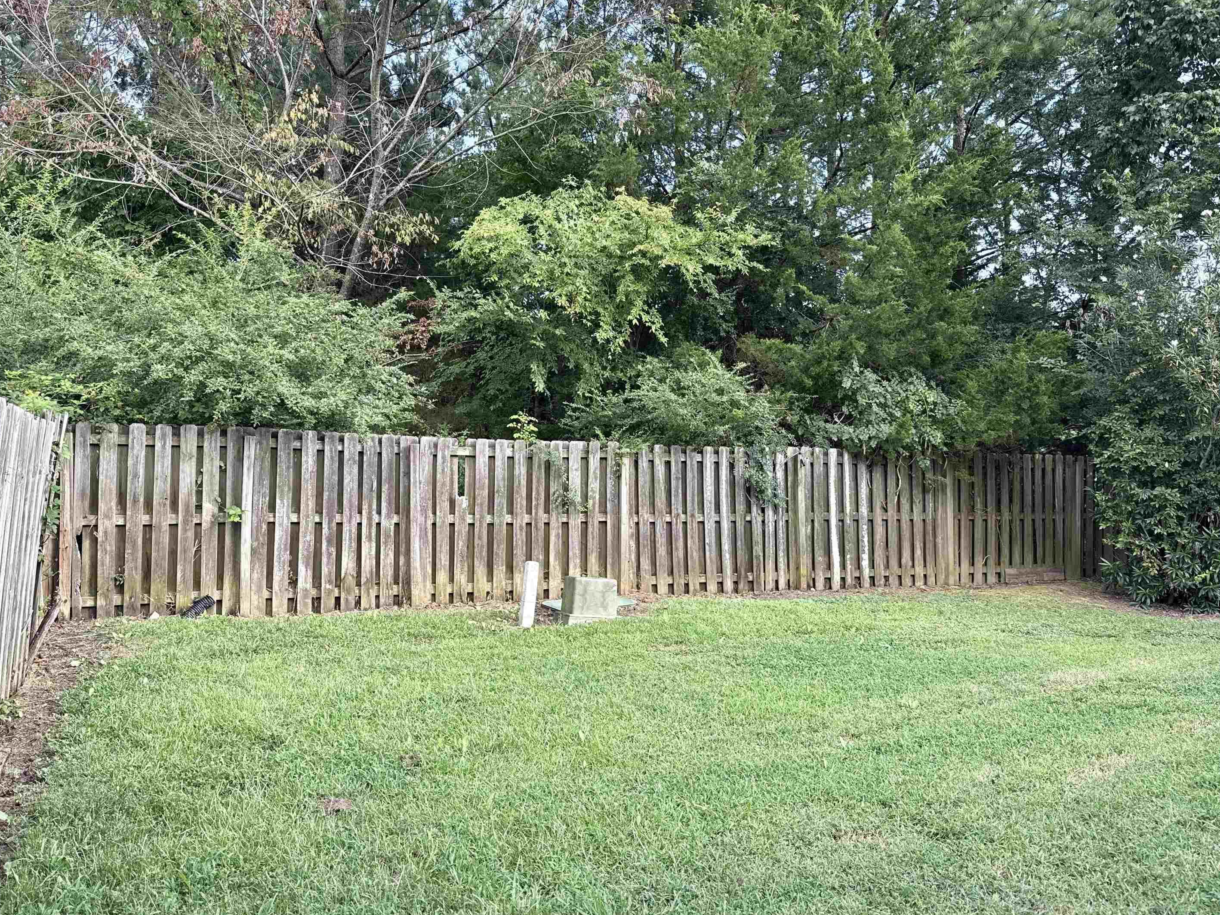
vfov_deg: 53.0
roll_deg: -1.1
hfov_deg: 67.2
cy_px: 431
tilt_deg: +2.3
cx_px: 572
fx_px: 916
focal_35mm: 26
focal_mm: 6.76
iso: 64
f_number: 1.78
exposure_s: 1/259
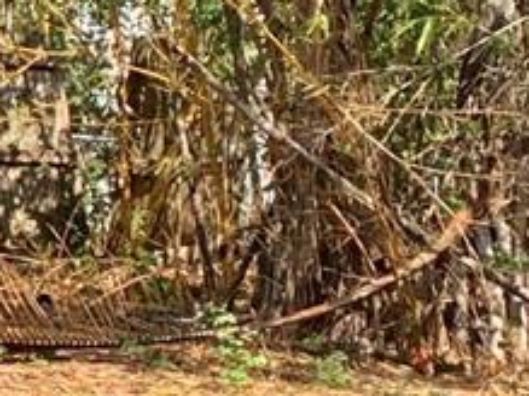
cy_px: 239
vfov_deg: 7.8
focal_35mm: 190
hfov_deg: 9.1
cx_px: -836
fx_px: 2902
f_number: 1.8
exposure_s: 1/405
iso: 25
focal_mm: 4.25
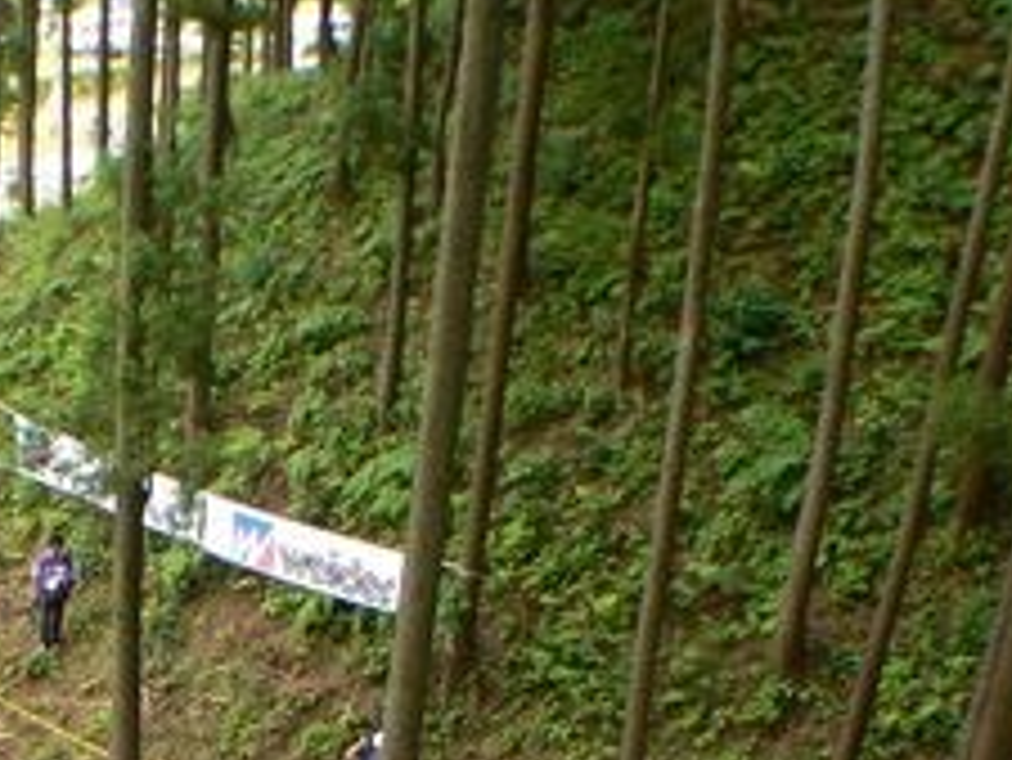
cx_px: 279
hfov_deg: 17.9
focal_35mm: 109
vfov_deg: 13.2
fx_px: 3188
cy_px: 956
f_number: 3.2
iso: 100
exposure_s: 1/100
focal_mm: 7.4
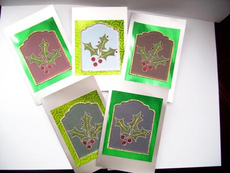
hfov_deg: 56.8
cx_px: 115
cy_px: 86
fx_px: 213
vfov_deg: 44.2
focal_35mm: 32
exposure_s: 1/25
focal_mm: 5.7
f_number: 2.9
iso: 125
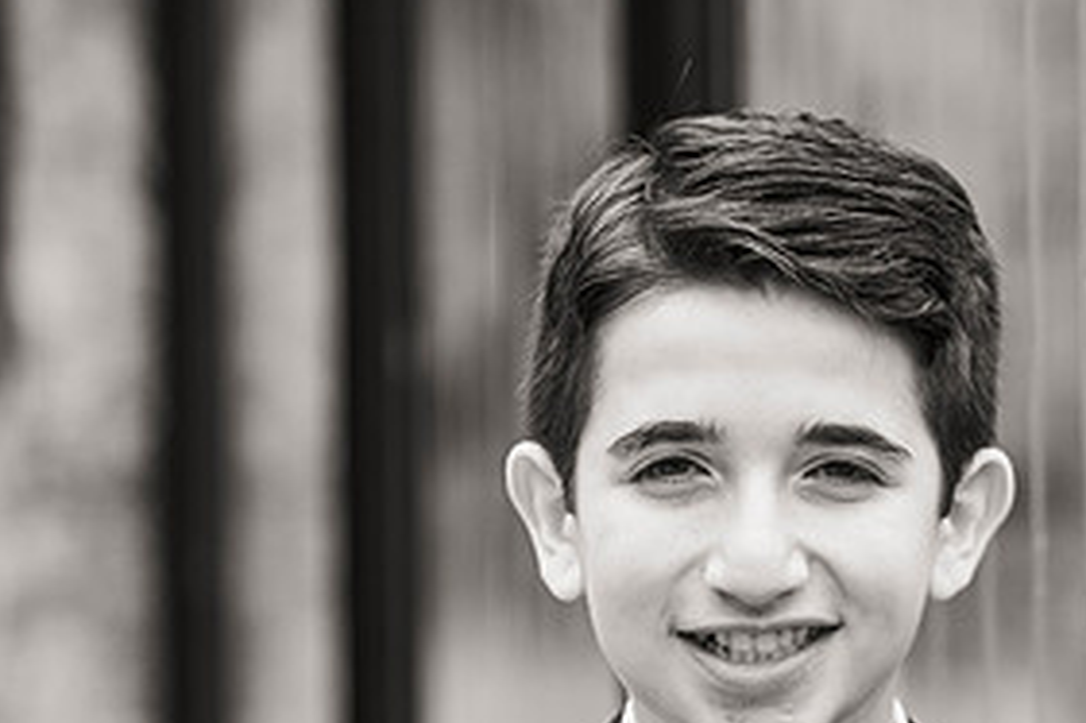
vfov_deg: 4.7
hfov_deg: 7.1
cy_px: 570
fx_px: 8713
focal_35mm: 289
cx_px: 1109
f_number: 3.5
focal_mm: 140
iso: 400
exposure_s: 1/800
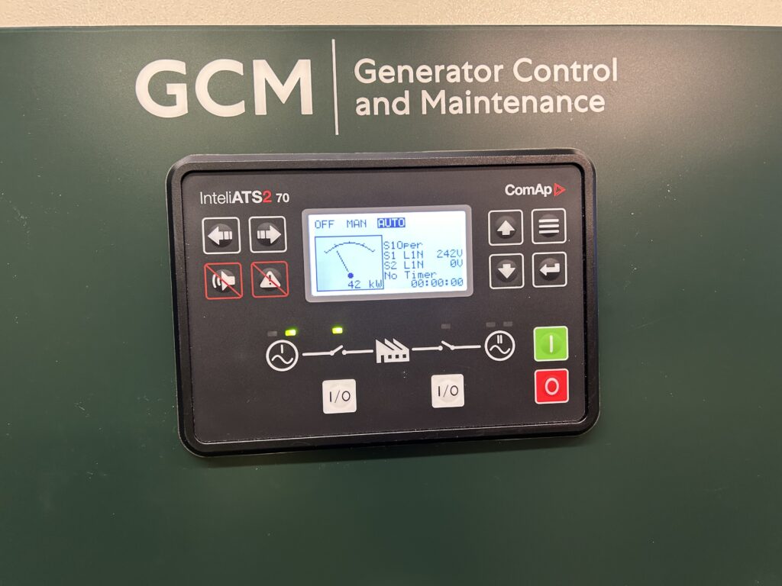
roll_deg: +2.5
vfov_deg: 53.1
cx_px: 391
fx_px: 587
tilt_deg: -1.3
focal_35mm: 26
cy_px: 293
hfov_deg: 67.3
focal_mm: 5.7
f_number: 1.5
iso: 200
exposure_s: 1/50
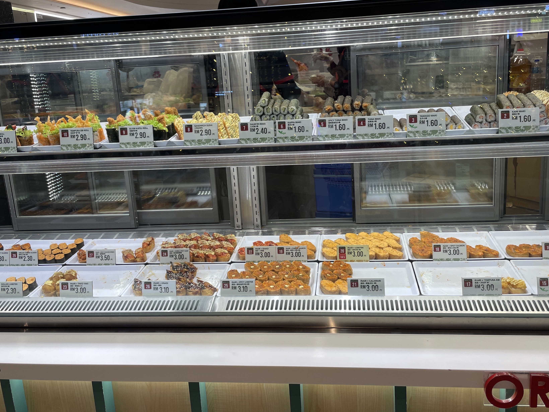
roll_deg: +3.8
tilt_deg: -11.3
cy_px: 176
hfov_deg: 56.8
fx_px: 508
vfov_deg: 44.0
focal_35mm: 32
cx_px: 284
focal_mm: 4.2
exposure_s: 1/100
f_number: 1.6
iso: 40
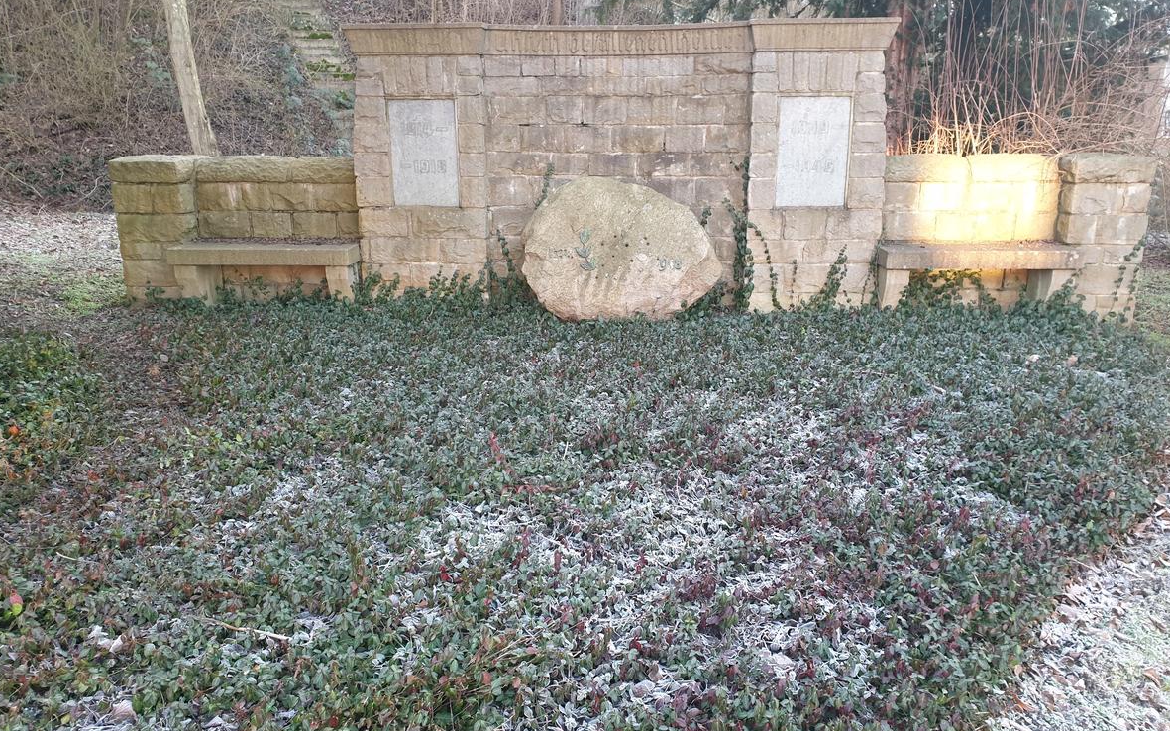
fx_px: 893
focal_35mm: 28
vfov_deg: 44.5
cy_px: 376
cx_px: 587
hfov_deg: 66.5
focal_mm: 4.3
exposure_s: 1/50
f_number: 2.4
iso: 100
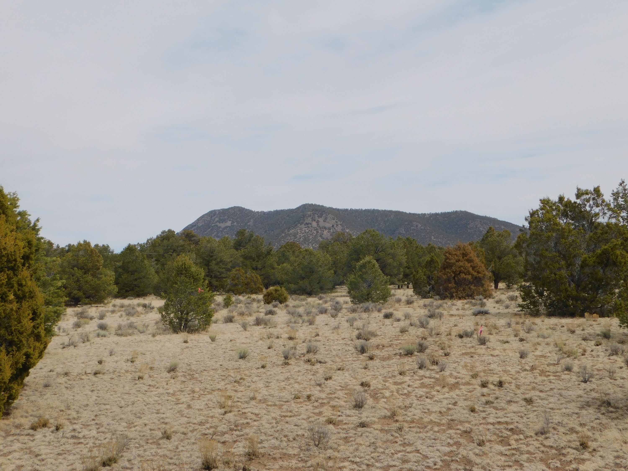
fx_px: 816
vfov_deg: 32.2
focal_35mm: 45
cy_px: 236
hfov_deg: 42.1
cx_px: 314
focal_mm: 8
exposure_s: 1/500
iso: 125
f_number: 7.4
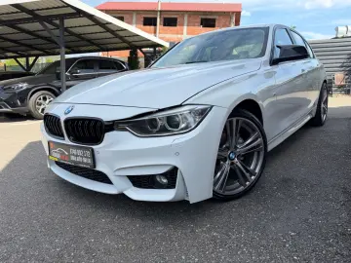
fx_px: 243
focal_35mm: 24
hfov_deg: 71.6
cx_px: 176
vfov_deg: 56.8
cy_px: 132
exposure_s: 1/2232
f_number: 1.78
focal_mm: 6.76
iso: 80
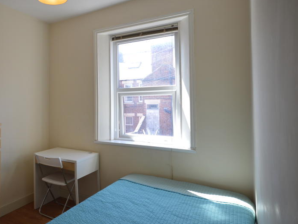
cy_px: 100
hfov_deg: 61.1
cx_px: 81
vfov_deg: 50.1
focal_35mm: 28
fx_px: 239
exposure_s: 1/125
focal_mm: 13
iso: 320
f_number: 5.6
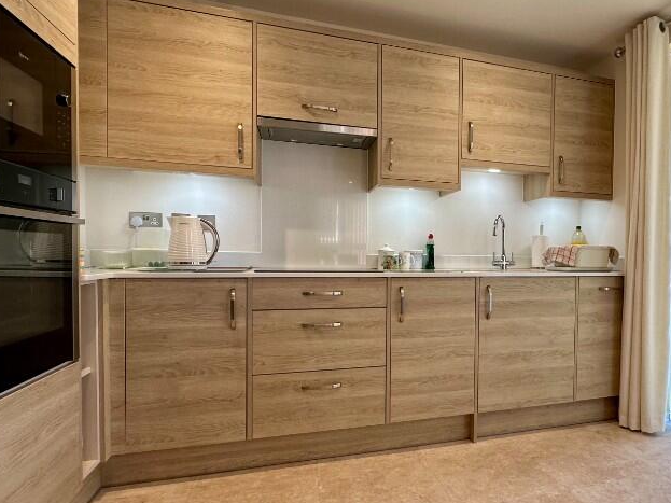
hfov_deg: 71.5
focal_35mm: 23
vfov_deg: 58.8
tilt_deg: -1.3
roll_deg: -1.0
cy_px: 269
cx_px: 452
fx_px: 446
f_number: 2.2
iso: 160
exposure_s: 1/100
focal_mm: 2.22
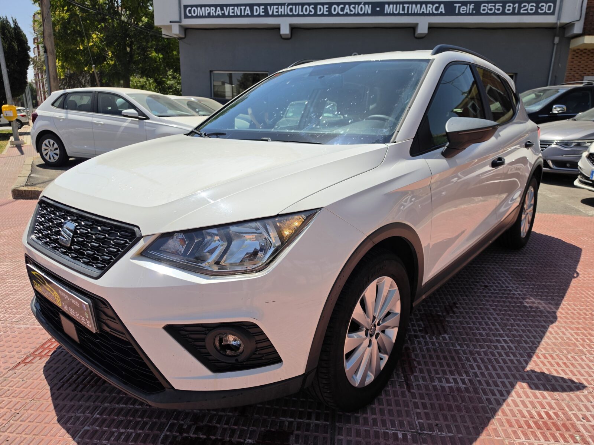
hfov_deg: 73.9
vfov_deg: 58.9
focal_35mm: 23
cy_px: 222
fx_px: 395
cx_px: 297
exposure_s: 1/7939
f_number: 1.4
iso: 50
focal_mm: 6.5
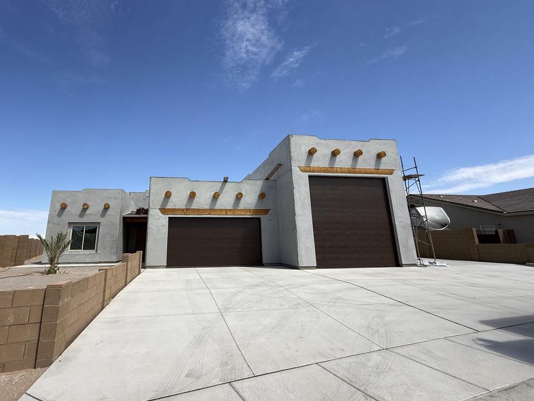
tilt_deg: +15.9
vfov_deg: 71.1
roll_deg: +0.8
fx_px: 278
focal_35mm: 18
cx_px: 224
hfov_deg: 87.0
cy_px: 169
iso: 50
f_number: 2.2
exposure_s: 1/2410
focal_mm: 2.22
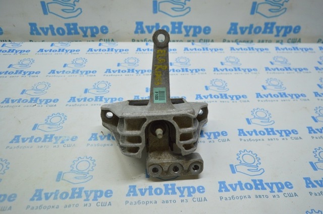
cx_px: 162
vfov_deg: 47.8
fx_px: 242
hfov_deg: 67.4
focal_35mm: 27
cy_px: 107
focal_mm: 18
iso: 400
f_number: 3.5
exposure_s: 1/100
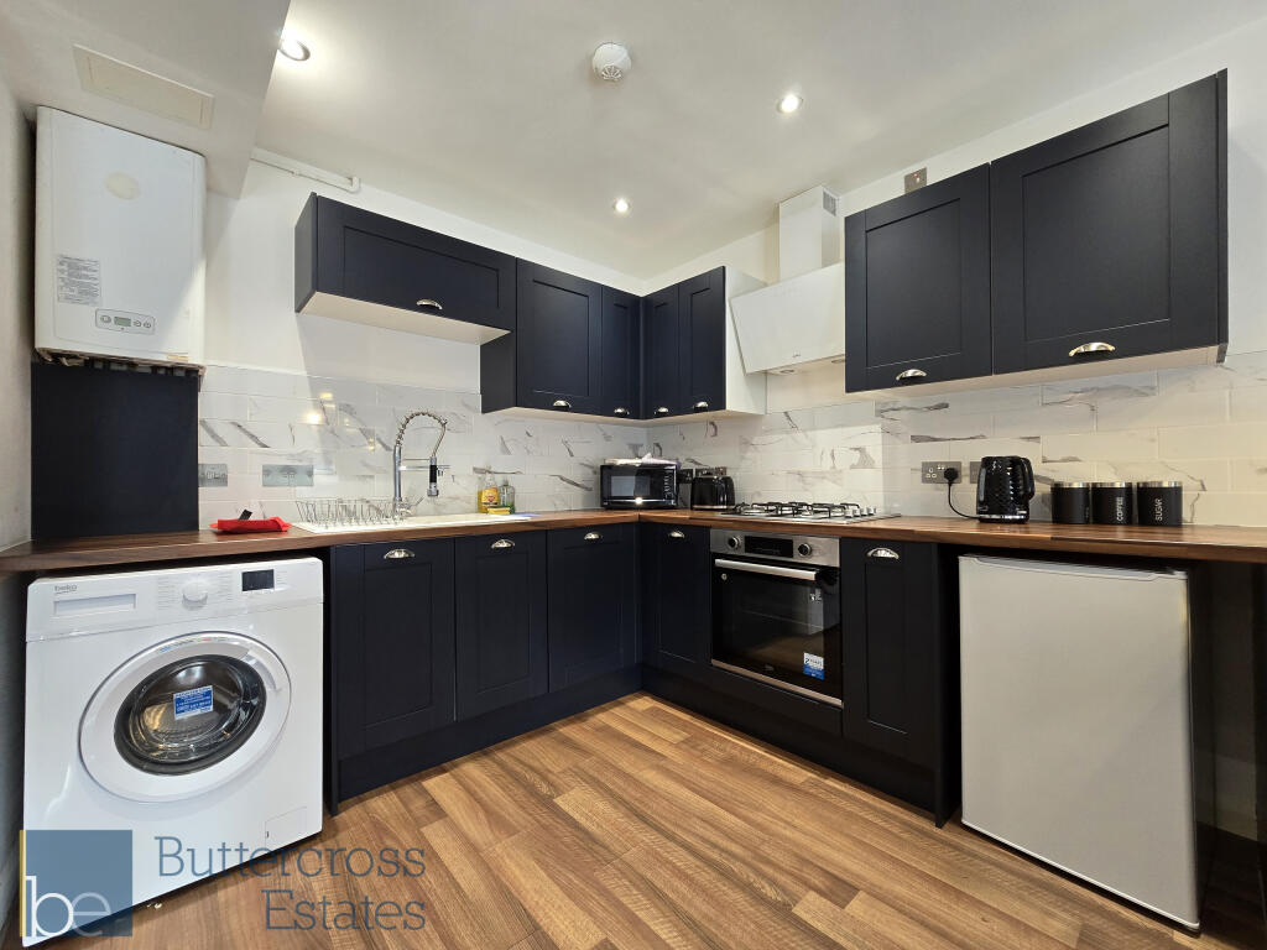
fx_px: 476
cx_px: 634
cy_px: 475
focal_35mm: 13
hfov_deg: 106.2
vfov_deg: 89.9
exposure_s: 1/50
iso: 250
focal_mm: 2.2
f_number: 2.2
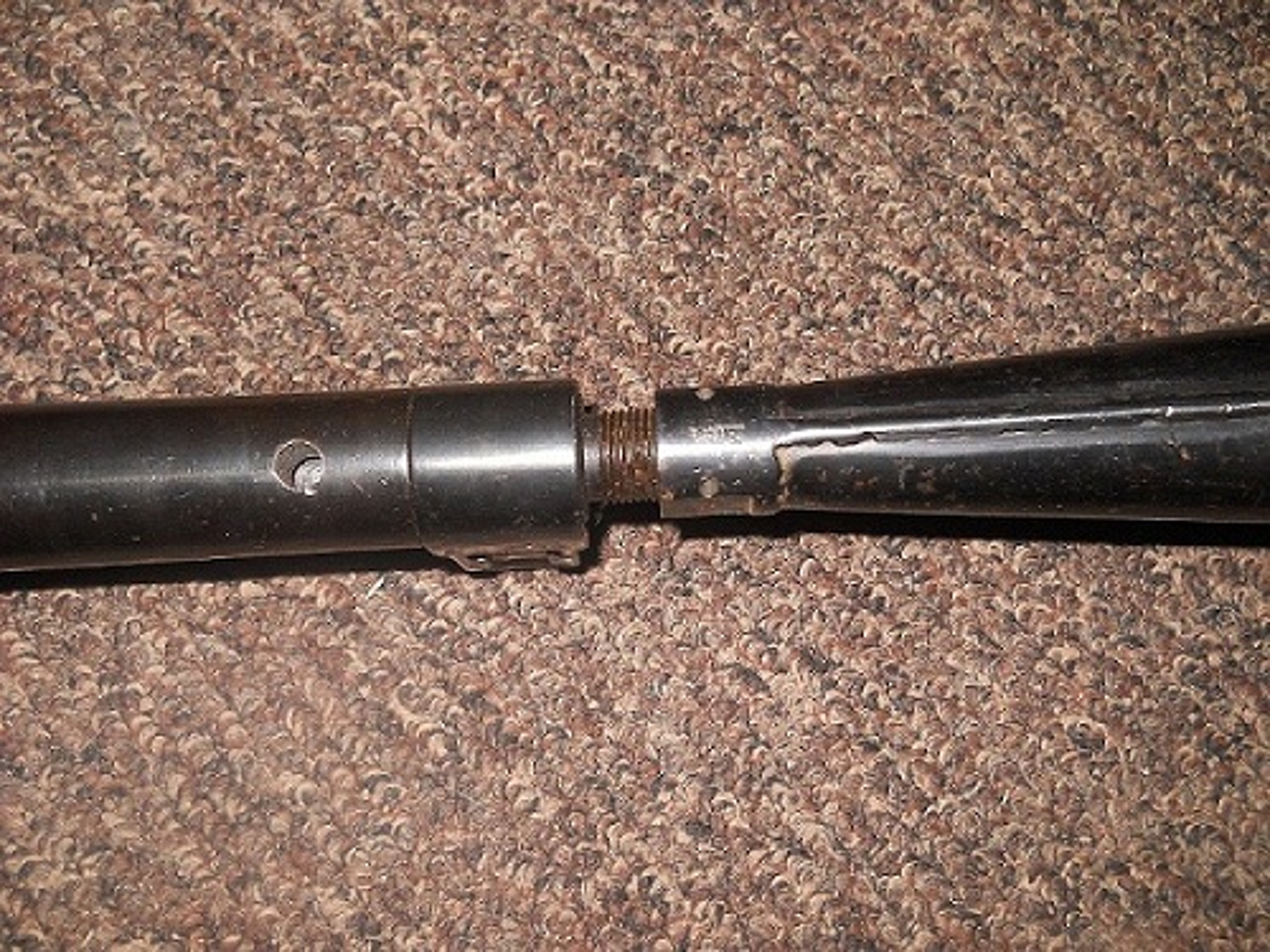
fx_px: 1504
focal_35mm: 41
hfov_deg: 45.8
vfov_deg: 35.1
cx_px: 635
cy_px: 476
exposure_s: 1/30
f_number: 5.5
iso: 100
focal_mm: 6.72
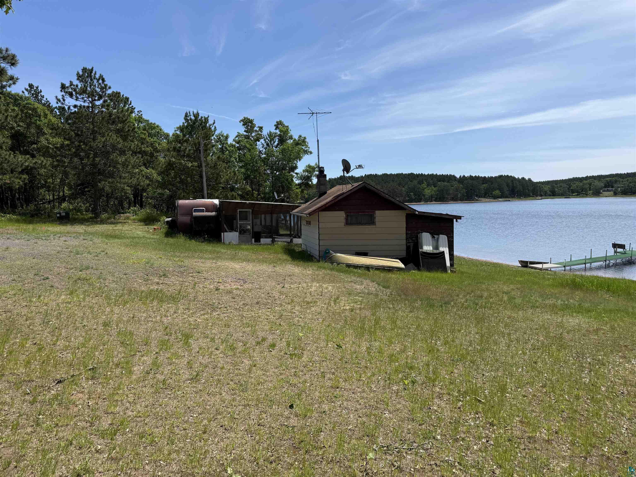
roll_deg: +1.6
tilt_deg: -4.6
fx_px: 441
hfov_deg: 71.6
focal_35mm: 24
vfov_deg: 56.8
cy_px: 238
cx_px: 318
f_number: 1.78
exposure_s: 1/4673
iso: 80
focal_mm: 6.76
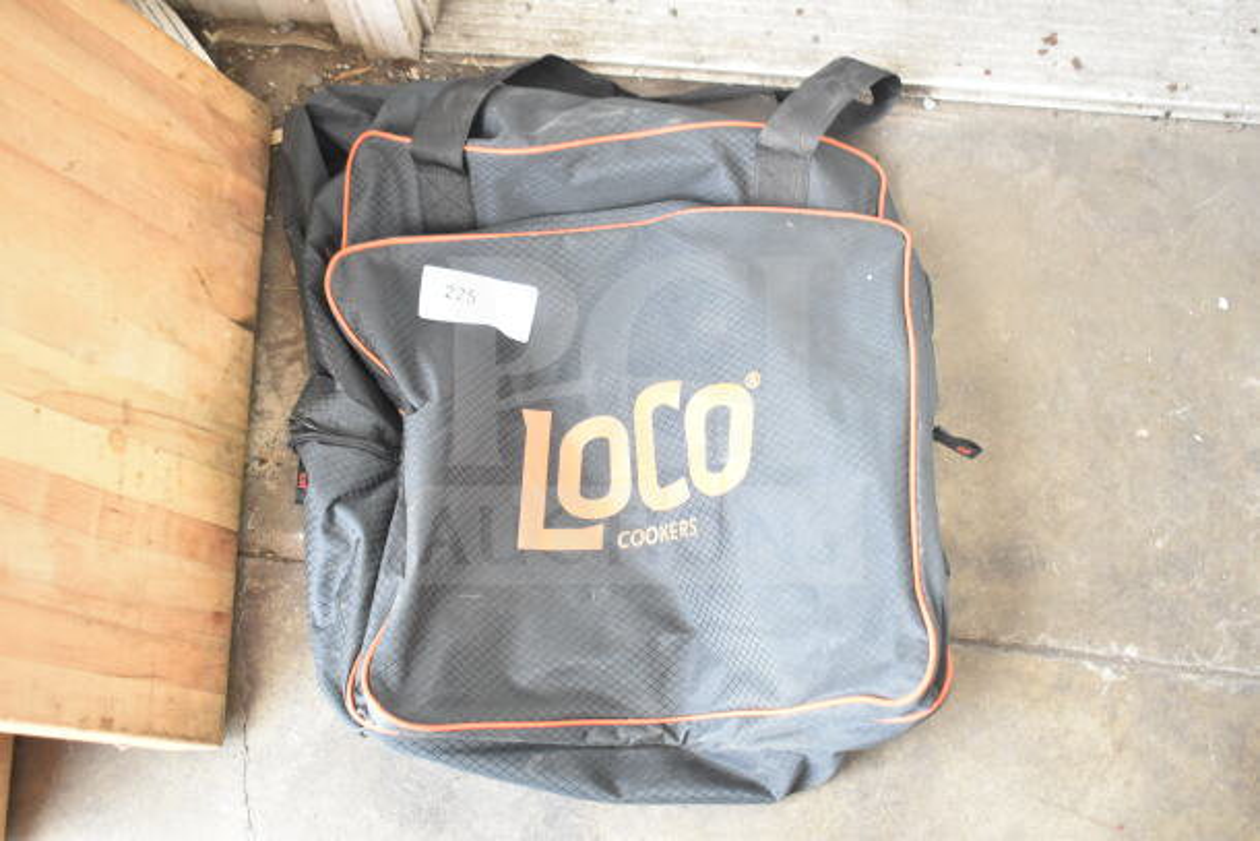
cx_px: 630
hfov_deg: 47.9
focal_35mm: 40
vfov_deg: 33.0
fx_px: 1418
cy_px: 420
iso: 1600
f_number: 4
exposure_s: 1/40
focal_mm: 27
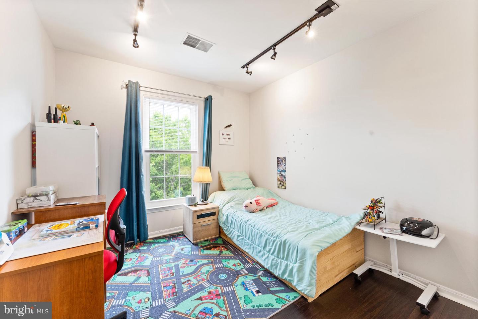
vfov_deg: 81.2
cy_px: 160
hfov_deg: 104.3
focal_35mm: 14
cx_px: 239
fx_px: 186
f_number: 9
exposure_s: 1/13
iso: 1250
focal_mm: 14
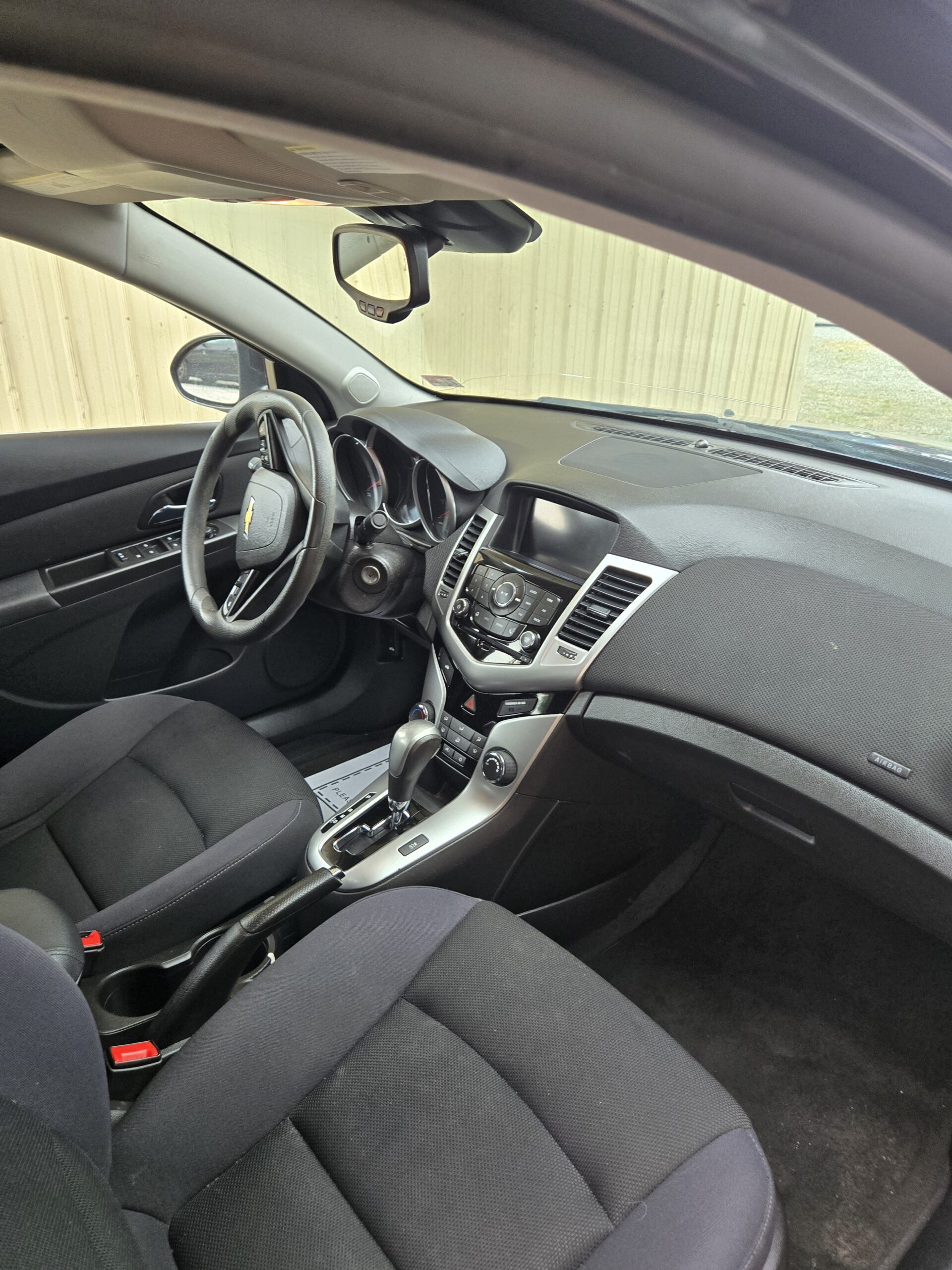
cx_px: 476
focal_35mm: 23
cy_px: 635
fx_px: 843
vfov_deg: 73.9
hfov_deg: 58.9
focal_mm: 5.4
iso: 160
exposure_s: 1/180
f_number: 1.8
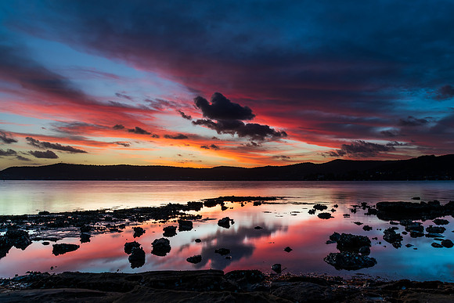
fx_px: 316
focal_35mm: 25
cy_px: 152
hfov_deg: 71.4
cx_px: 227
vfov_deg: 51.2
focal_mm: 24
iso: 64
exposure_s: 2.5
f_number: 9
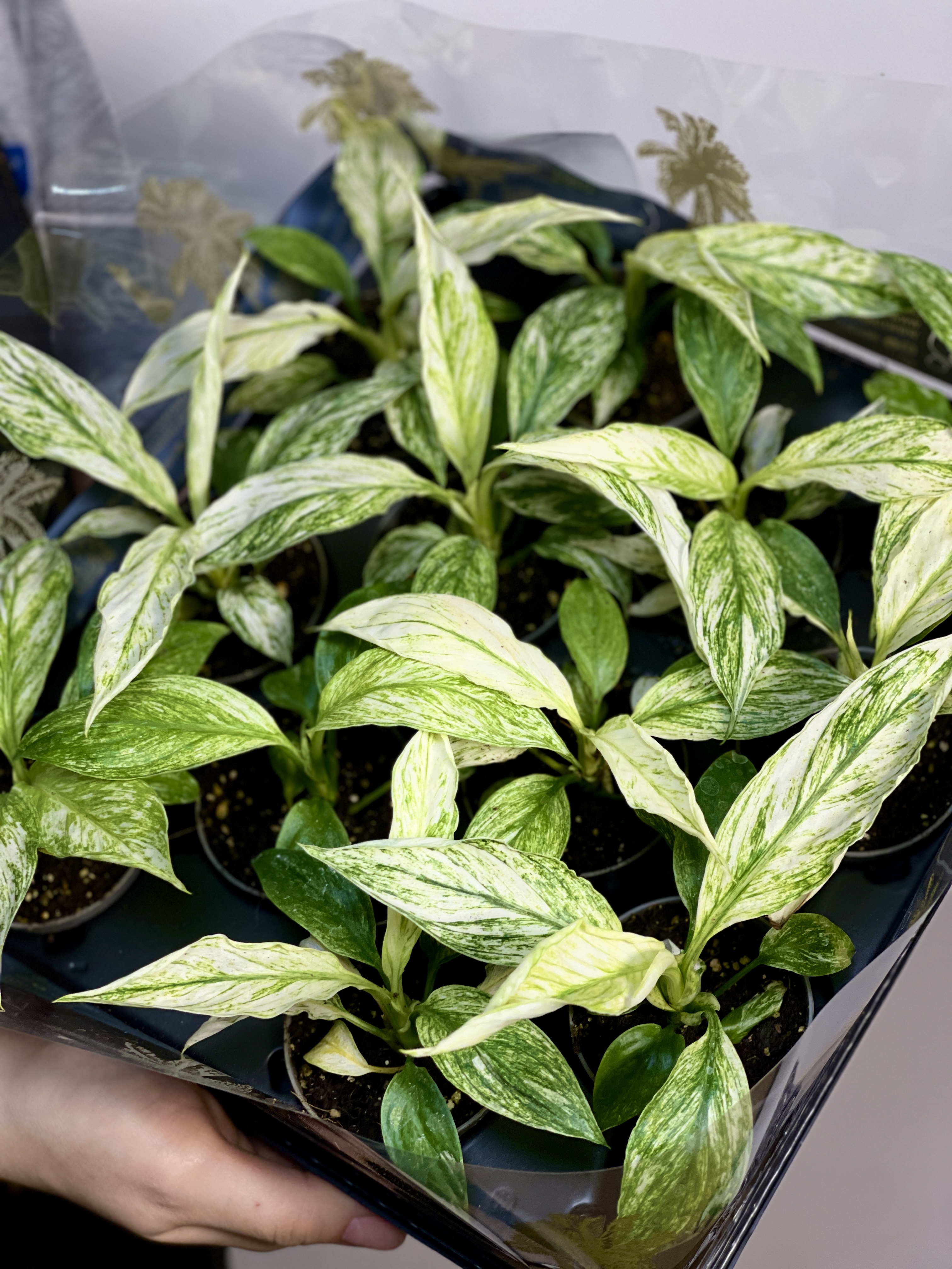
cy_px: 634
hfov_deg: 22.9
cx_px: 476
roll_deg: -1.2
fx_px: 2347
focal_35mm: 64
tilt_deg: -32.2
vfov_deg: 30.3
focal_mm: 7.5
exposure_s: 1/100
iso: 100
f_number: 2.2
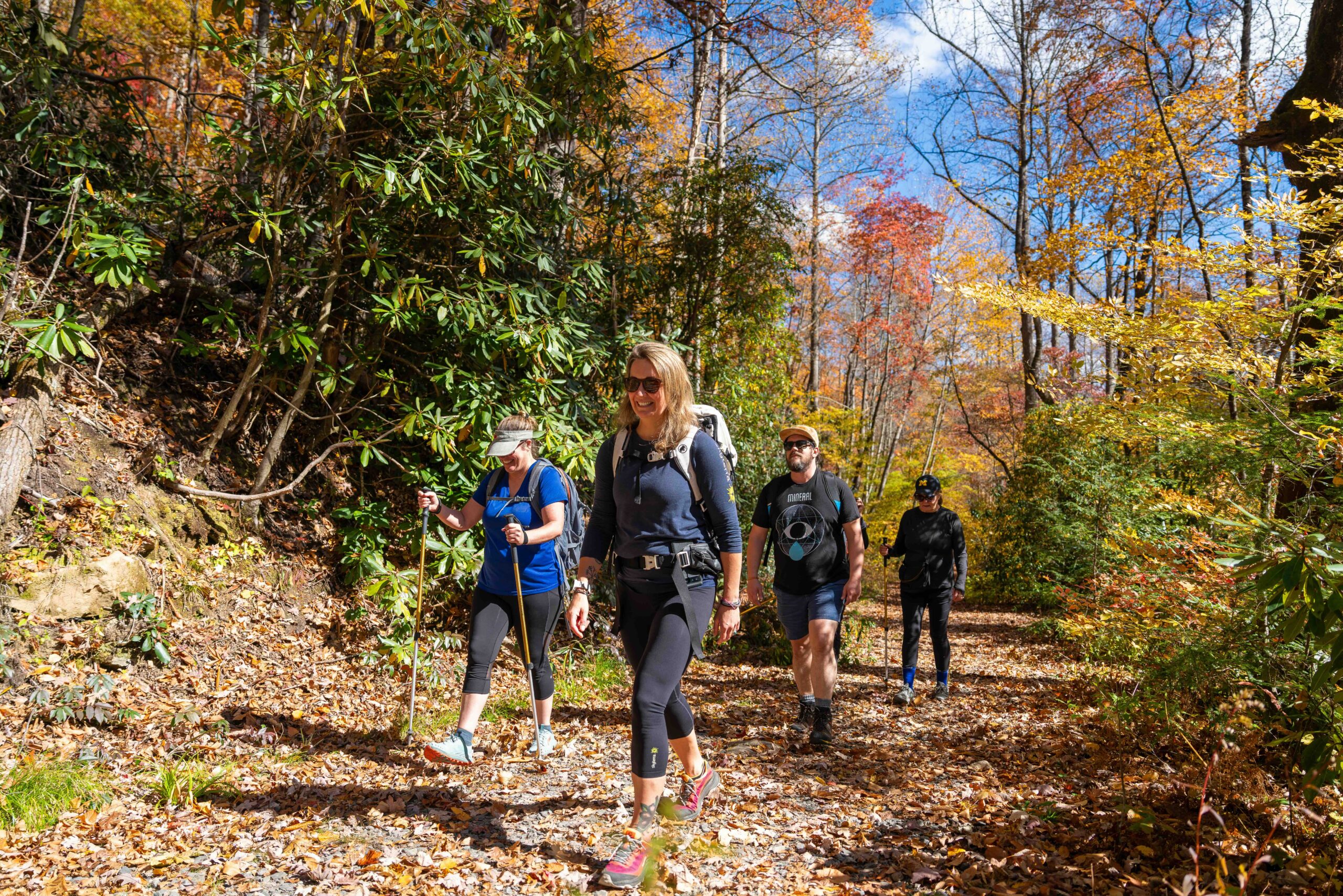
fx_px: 895
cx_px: 672
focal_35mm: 24
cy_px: 448
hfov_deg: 73.7
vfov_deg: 53.2
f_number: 2.8
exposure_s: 1/800
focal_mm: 24
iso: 125
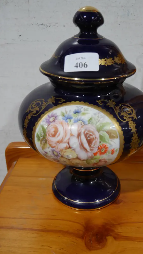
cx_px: 93
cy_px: 126
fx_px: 256
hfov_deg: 31.0
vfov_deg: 52.8
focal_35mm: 38
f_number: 4
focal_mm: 17
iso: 320
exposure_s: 1/60
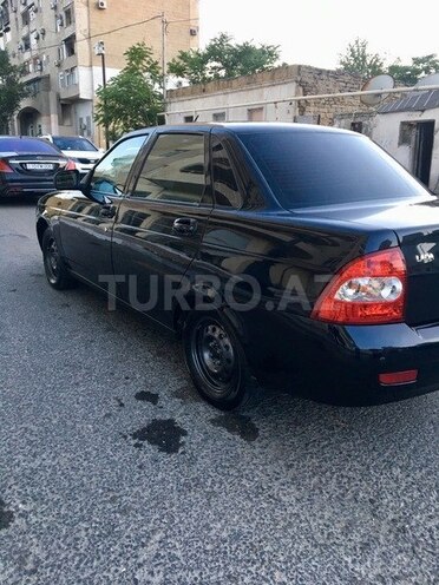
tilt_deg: -15.5
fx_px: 490
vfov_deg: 61.7
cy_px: 292
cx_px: 220
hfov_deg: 48.2
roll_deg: -1.3
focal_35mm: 29
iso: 50
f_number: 2.2
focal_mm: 4.15
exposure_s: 1/33
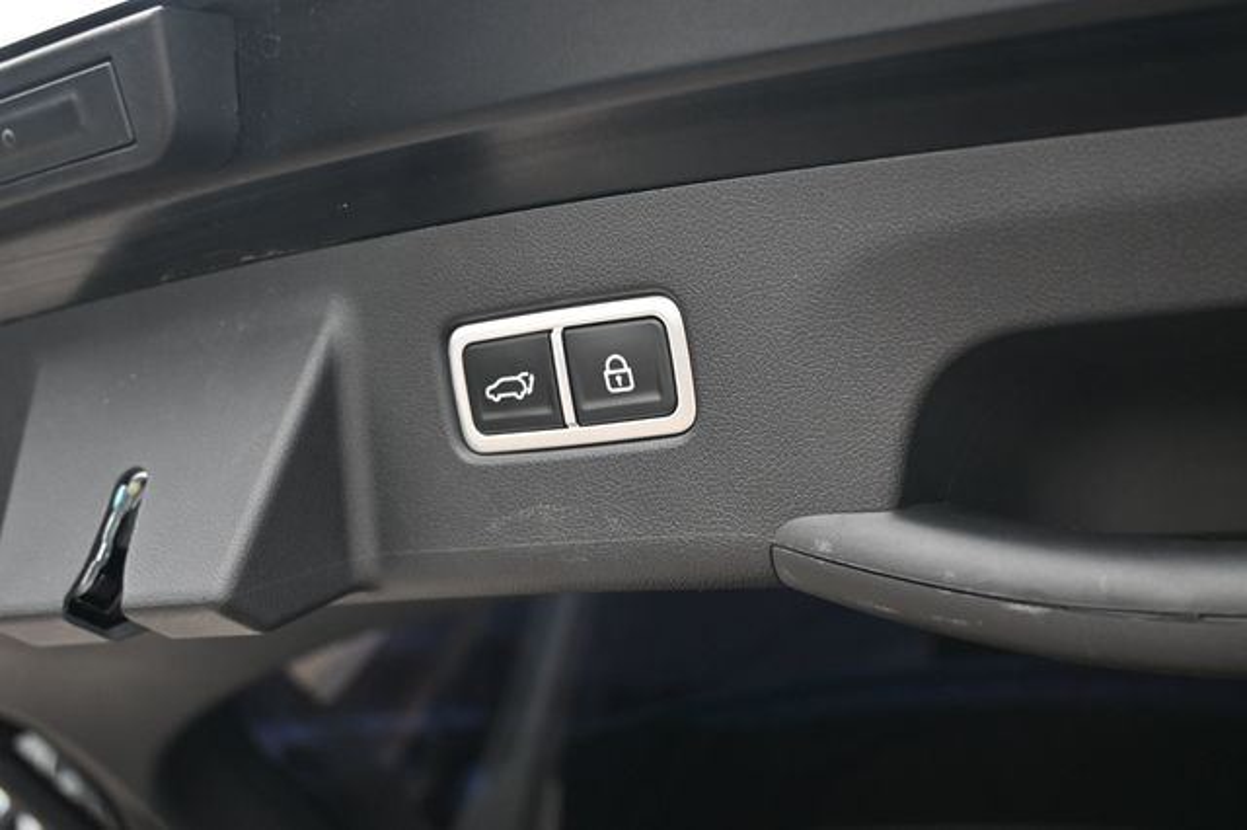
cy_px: 415
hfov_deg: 48.7
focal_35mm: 40
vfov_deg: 33.6
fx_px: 1376
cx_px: 624
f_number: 4.5
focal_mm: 26.5
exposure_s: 1/125
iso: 400
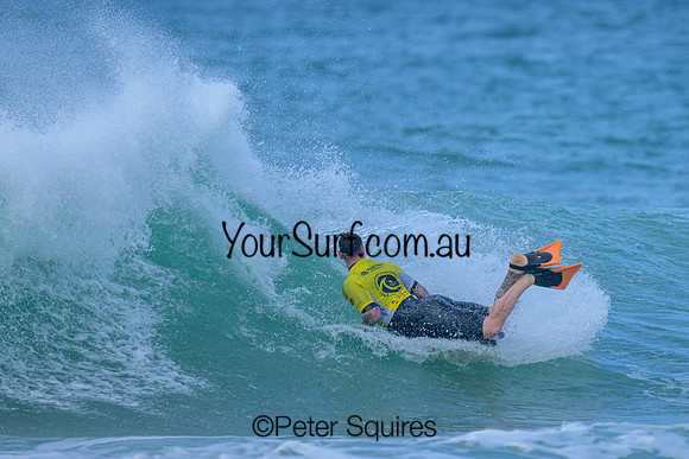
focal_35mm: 1100
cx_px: 425
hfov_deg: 1.9
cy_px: 195
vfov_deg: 1.3
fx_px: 21059
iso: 500
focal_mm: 800
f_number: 6.3
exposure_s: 1/2000
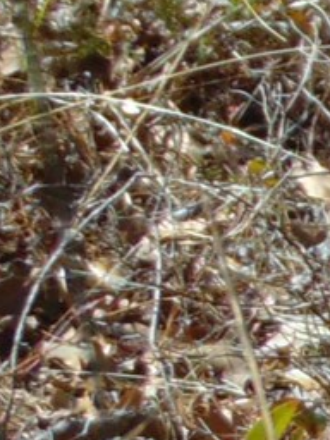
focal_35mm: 569
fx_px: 7232
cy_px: 650
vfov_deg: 3.5
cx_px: 1447
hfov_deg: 2.5
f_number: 3.7
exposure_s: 1/320
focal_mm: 12.8
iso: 80
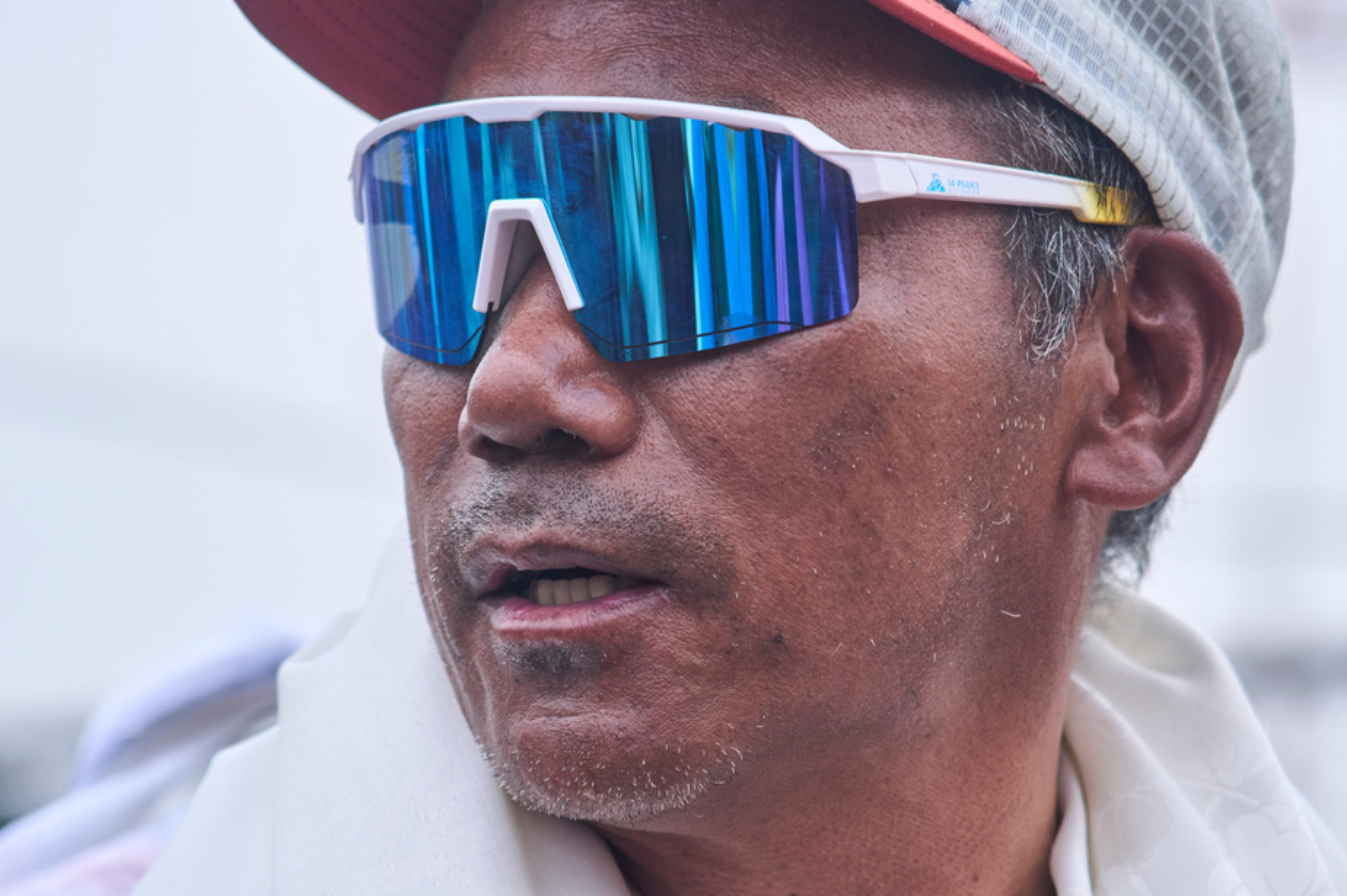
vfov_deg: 7.9
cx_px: 627
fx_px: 6507
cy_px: 428
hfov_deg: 11.8
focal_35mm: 174
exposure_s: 1/1600
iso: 400
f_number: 4
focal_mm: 105
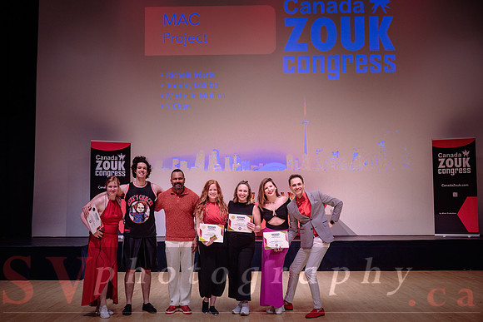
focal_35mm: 42
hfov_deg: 46.0
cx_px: 224
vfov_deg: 31.6
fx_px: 569
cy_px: 169
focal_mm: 39
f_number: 2.8
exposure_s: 1/200
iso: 1600
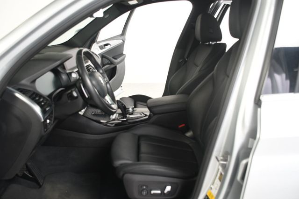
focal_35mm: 30
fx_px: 249
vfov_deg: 43.6
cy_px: 100
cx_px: 150
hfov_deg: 62.0
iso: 100
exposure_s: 1/160
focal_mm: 20
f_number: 4
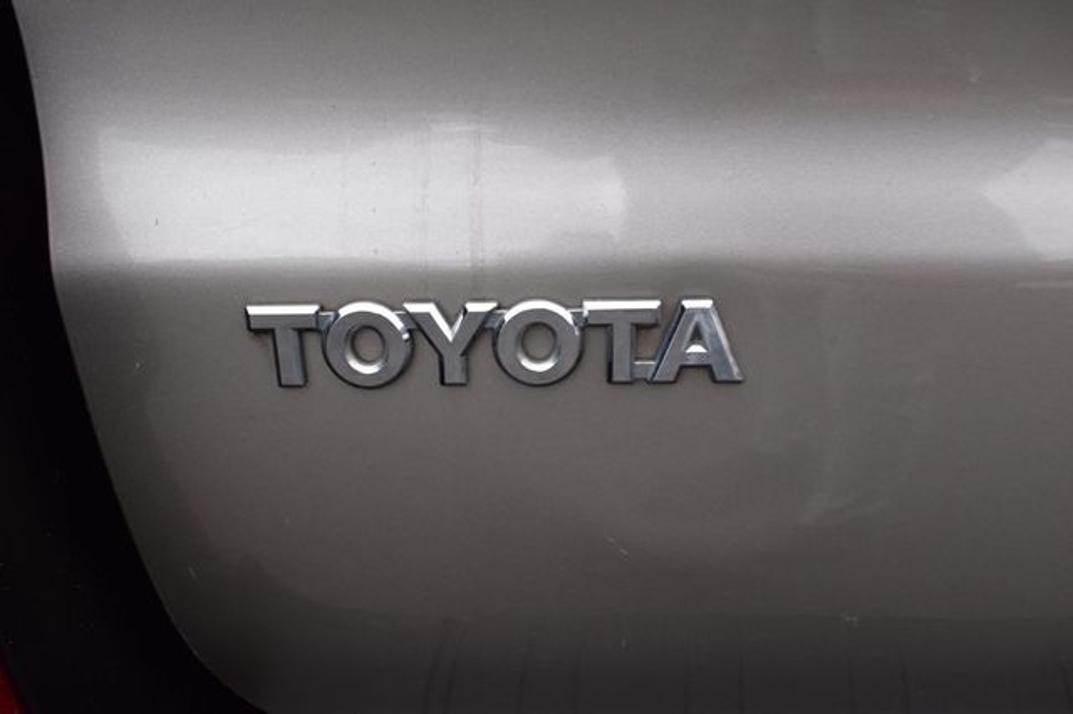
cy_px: 357
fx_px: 1028
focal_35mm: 34
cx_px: 536
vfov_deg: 38.3
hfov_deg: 55.1
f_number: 8
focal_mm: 23
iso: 400
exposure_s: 1/60
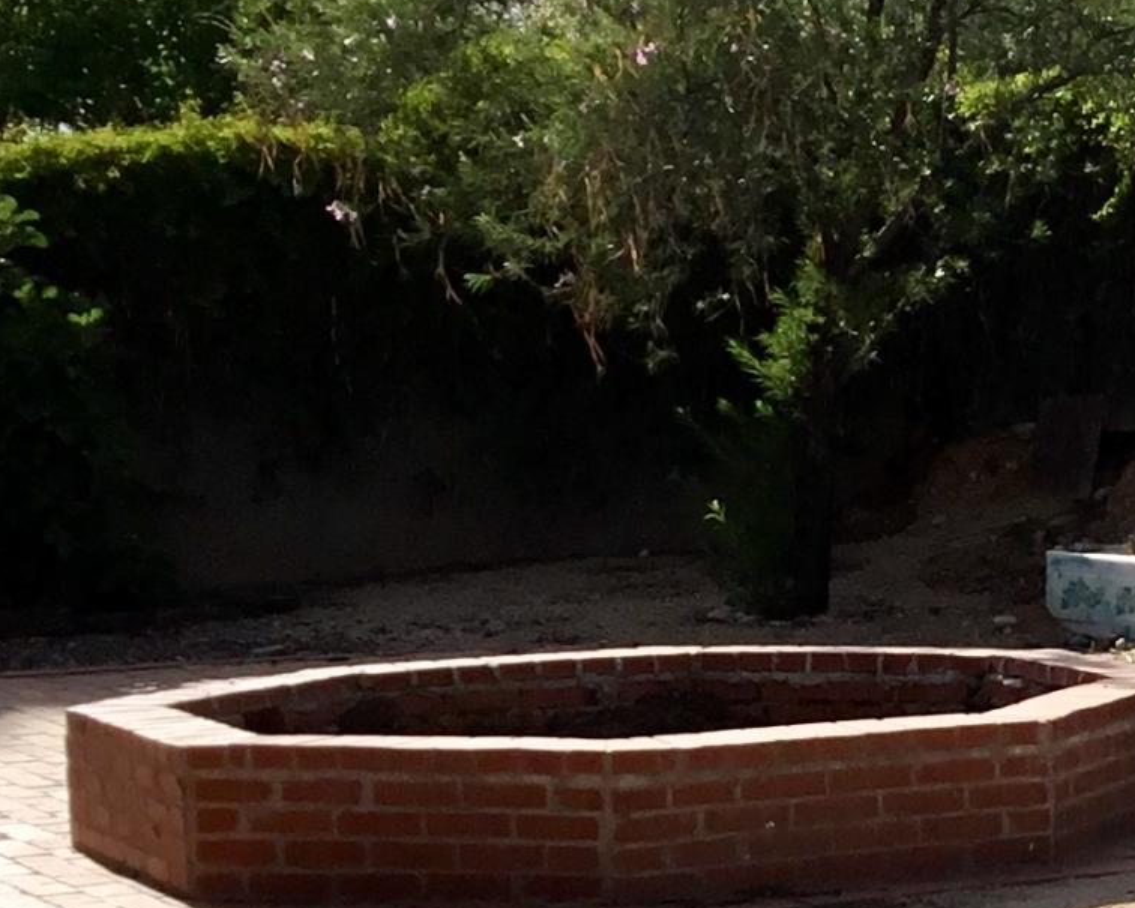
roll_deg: +0.8
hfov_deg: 14.9
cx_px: 1695
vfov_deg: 12.8
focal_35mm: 120
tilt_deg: -6.3
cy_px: 708
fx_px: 4032
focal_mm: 3.3
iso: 25
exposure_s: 1/1253
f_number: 2.4
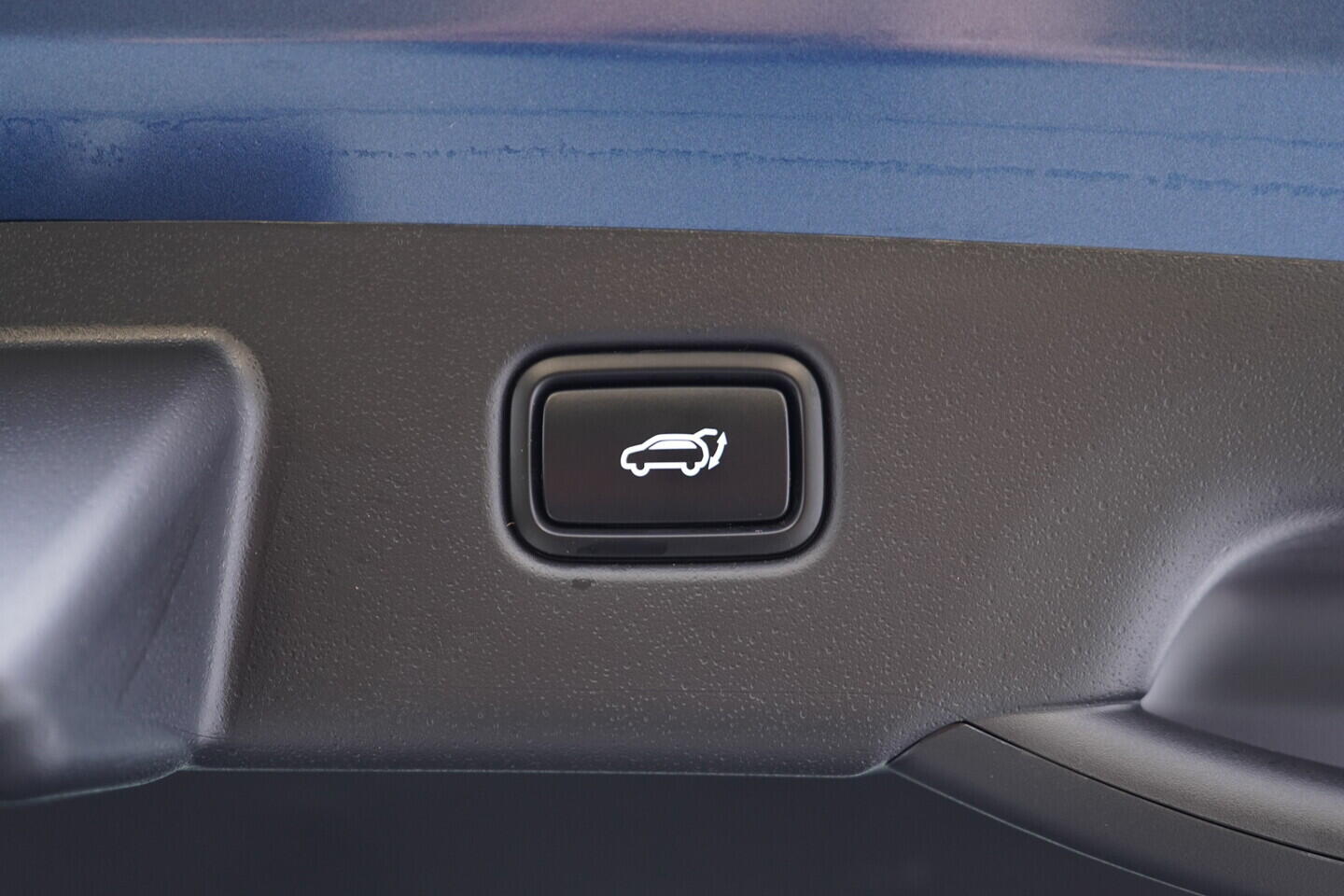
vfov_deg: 36.9
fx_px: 1344
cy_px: 448
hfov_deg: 53.1
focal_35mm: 36
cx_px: 672
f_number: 2.8
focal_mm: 24
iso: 400
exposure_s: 1/40
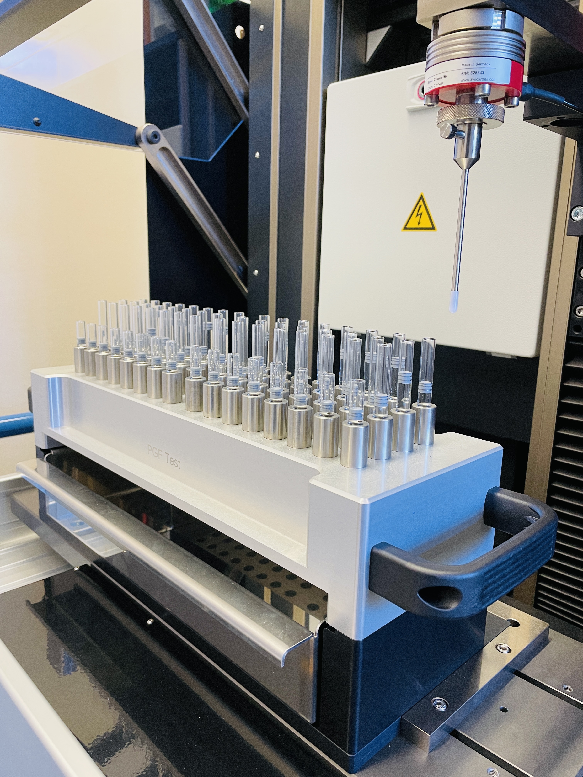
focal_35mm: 26
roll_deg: -2.2
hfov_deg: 53.1
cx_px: 292
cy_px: 388
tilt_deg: -12.4
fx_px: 584
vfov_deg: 67.3
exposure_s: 1/50
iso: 100
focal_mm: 4.2
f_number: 1.6
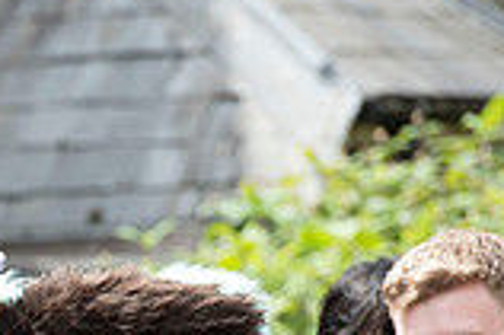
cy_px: 595
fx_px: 10027
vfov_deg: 1.9
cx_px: -265
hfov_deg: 2.9
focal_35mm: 717
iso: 250
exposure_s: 1/500
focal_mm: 195
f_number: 6.3
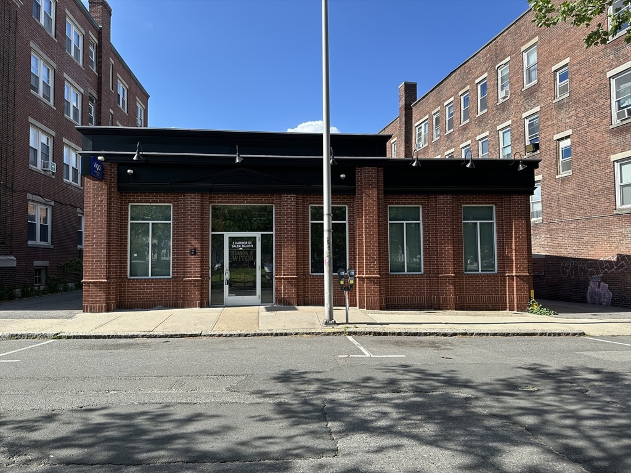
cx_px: 316
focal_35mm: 24
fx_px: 437
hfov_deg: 71.6
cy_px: 236
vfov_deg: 56.8
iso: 80
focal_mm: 6.86
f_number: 1.78
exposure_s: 1/2410
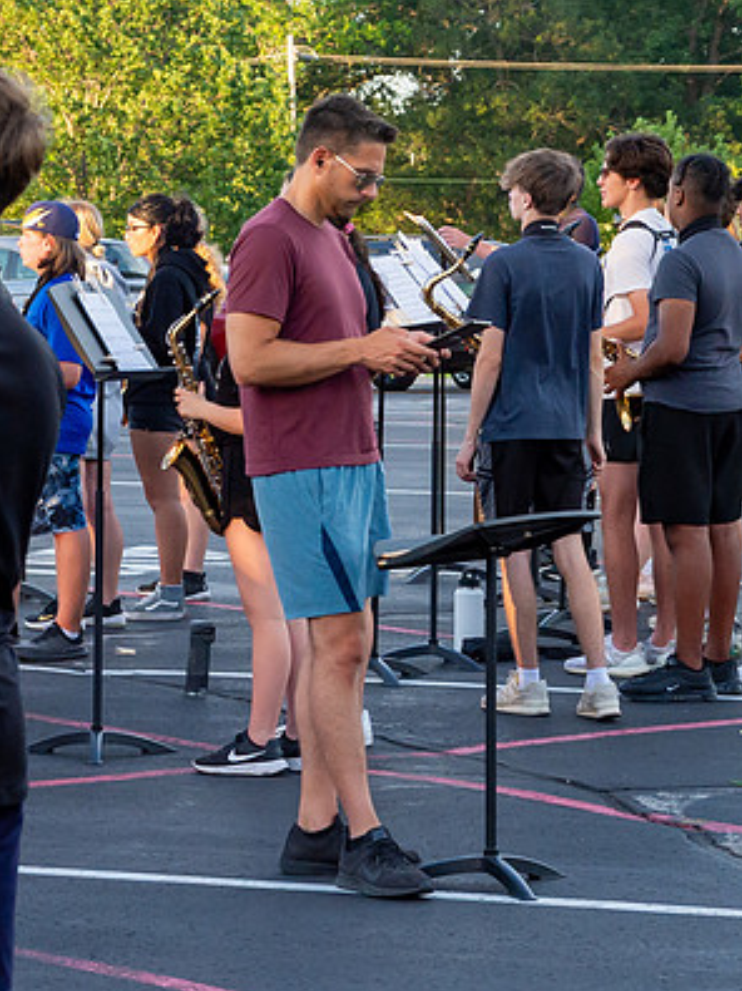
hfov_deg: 8.7
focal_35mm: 171
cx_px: 337
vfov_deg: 11.5
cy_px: 256
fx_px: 4890
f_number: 9
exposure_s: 1/400
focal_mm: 70
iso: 1250
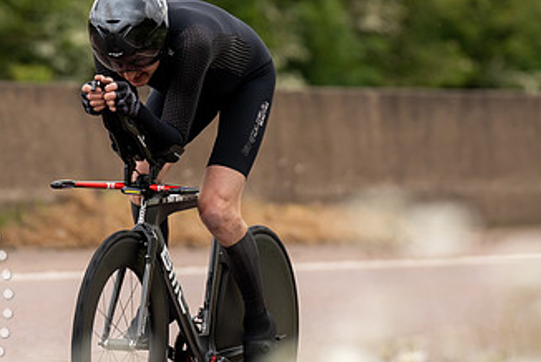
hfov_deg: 3.9
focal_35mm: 526
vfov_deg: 2.6
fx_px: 7911
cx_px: 185
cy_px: 58
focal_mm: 200
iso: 320
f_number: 3.5
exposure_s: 1/1000
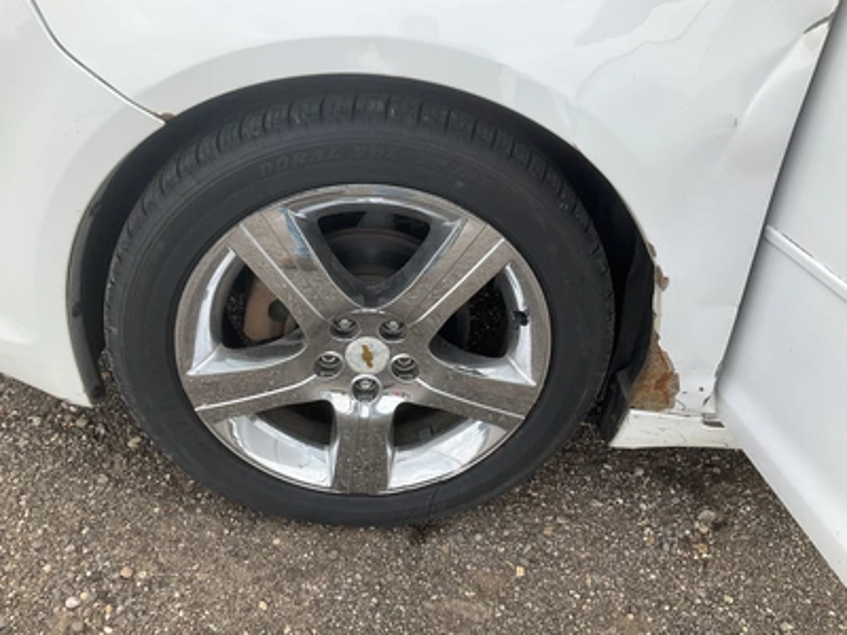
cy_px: 318
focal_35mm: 29
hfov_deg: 61.7
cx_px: 424
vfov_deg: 48.2
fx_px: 710
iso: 25
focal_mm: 3
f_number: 1.8
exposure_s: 1/465
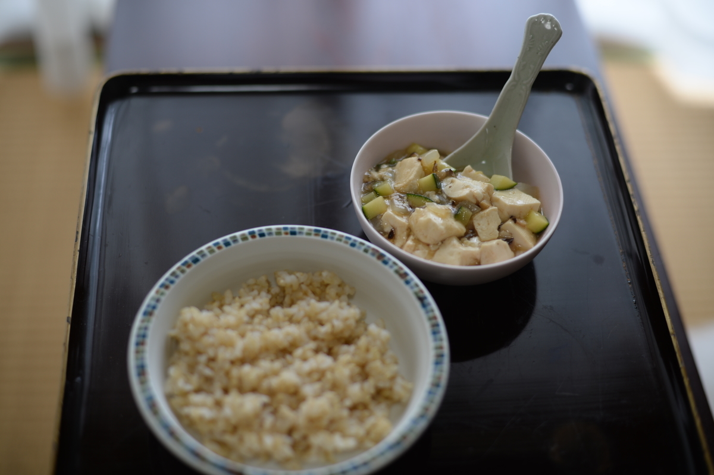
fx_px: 991
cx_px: 357
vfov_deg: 27.0
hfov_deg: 39.6
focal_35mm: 50
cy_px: 238
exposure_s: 1/160
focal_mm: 50
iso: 160
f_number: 2
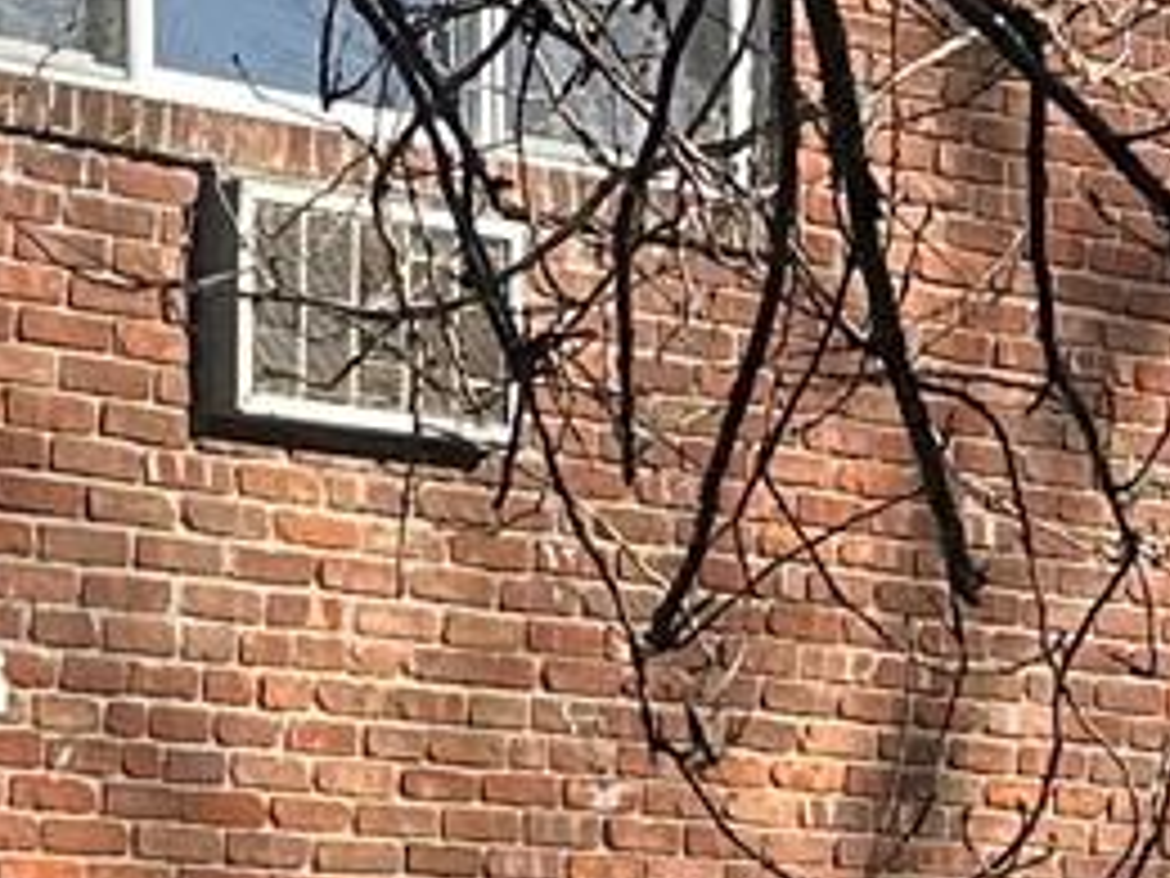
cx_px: 414
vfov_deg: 7.8
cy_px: 1135
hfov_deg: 10.5
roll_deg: +0.4
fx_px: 6388
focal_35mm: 189
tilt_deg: +2.3
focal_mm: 6.86
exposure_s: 1/2525
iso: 80
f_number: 1.78
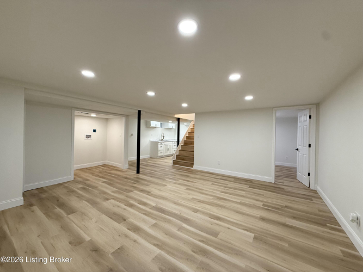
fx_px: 147
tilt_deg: -0.6
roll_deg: -1.0
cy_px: 136
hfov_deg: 102.1
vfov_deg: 85.7
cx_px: 182
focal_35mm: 14
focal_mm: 2.22
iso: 200
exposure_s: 1/120
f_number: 2.2
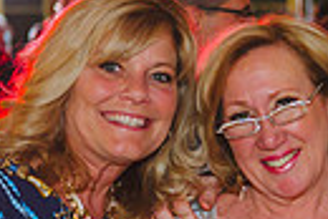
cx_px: 480
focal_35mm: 217
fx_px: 1979
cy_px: 243
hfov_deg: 9.2
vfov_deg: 6.3
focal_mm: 46
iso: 1600
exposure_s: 1/60
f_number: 2.8
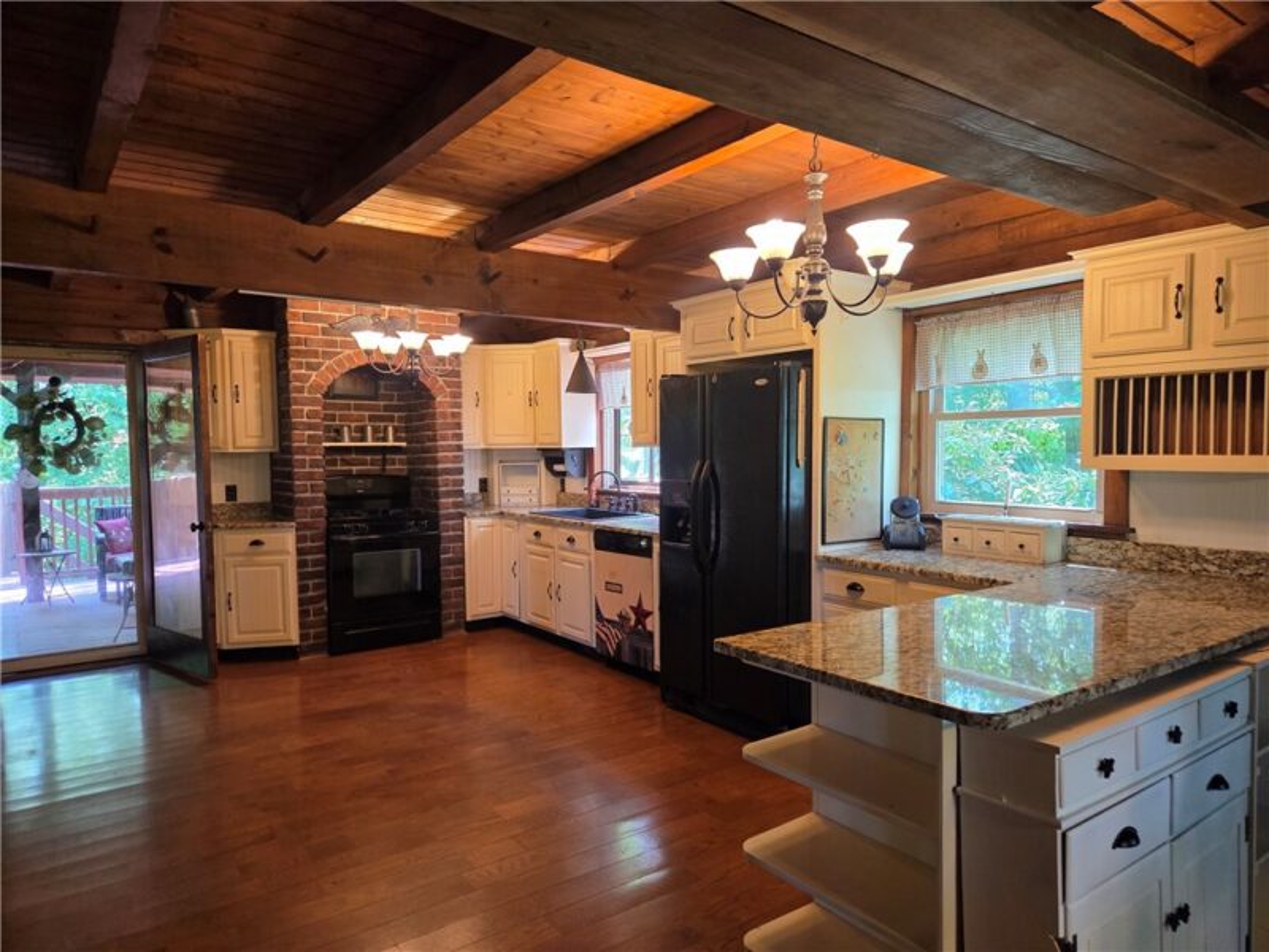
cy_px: 476
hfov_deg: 73.9
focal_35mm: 23
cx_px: 634
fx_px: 843
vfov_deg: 58.9
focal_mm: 5.4
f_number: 1.8
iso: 400
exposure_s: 1/120
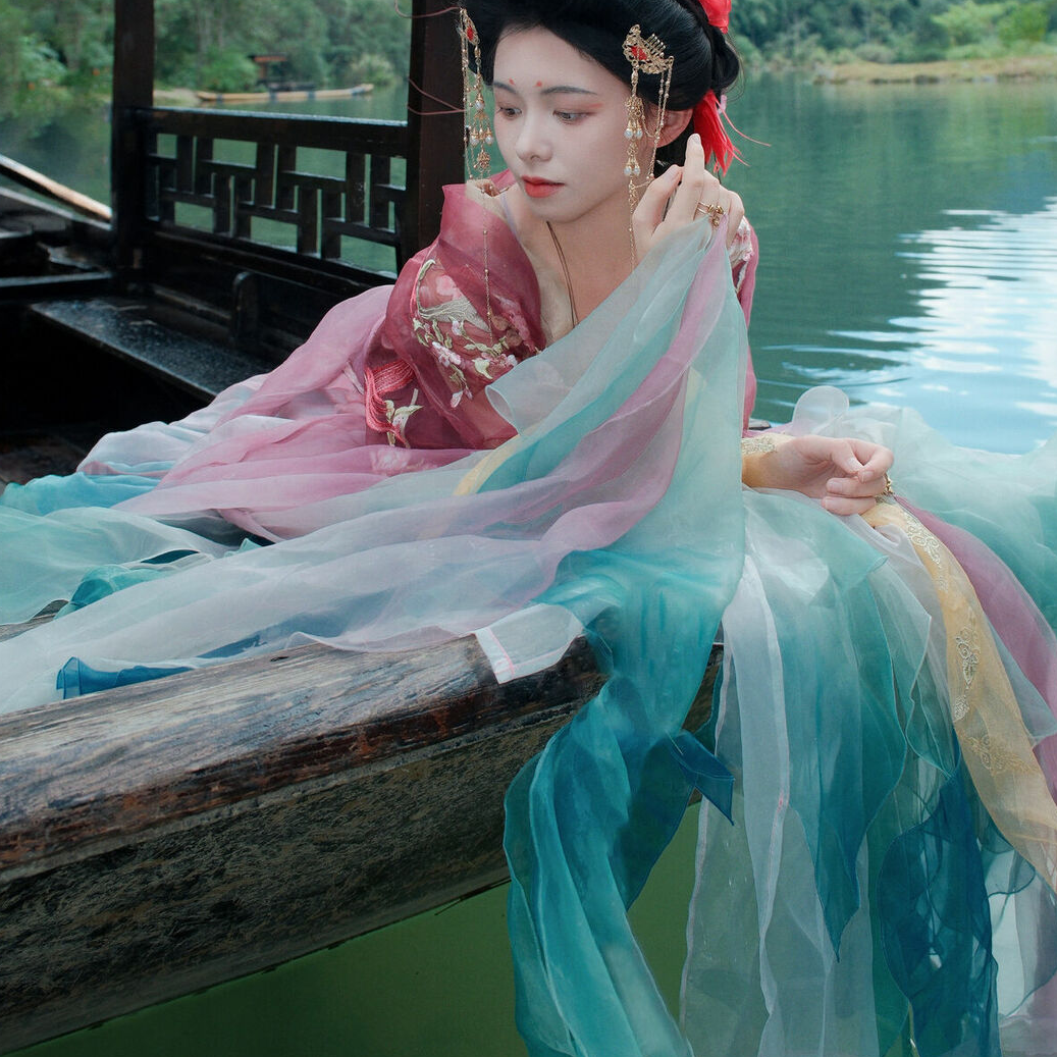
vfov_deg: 41.1
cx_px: 529
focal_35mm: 40
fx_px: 1382
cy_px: 316
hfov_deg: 41.9
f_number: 4
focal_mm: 20.4
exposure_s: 1/320
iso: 250
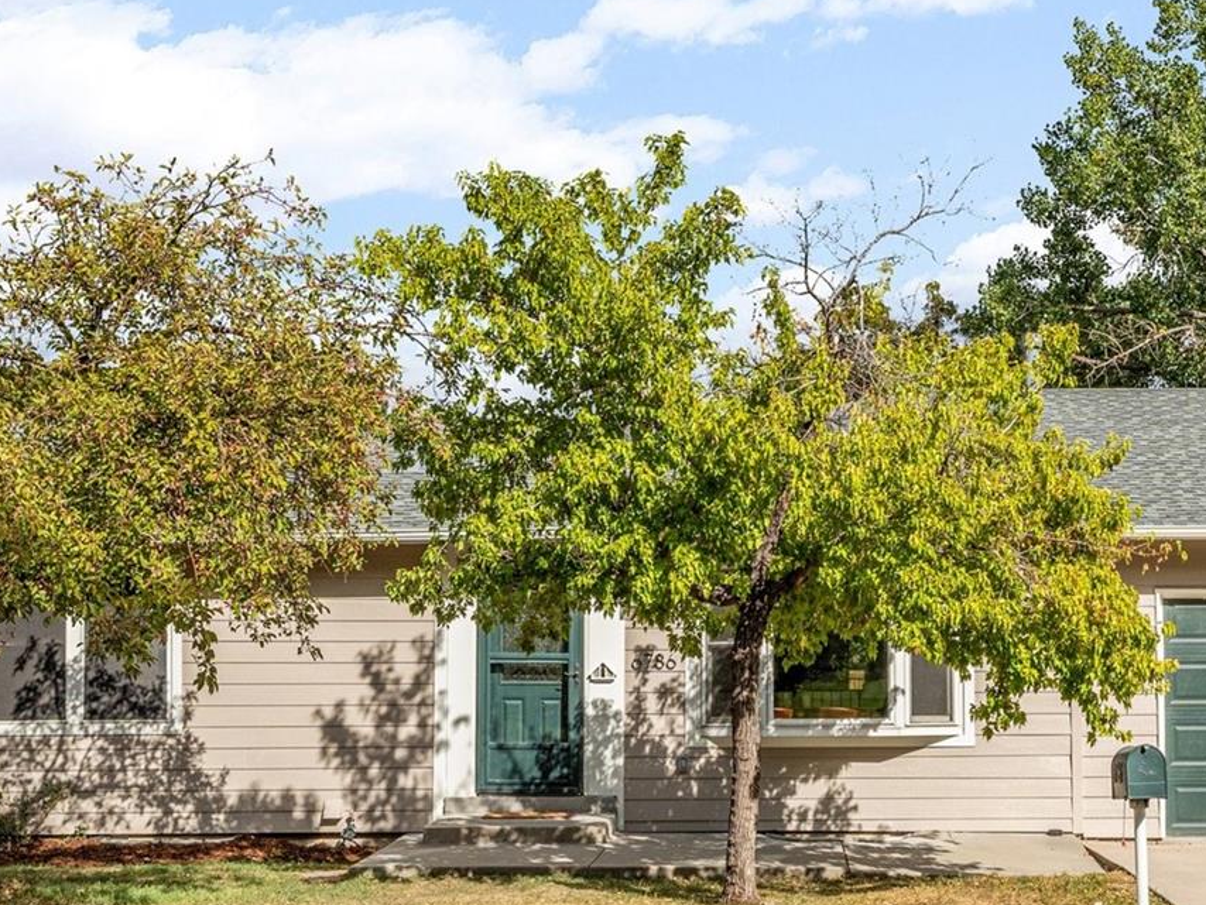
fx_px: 2195
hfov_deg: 30.5
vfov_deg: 23.3
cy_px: 353
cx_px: 784
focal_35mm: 63
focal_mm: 35
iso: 640
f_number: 11
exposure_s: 1/1250
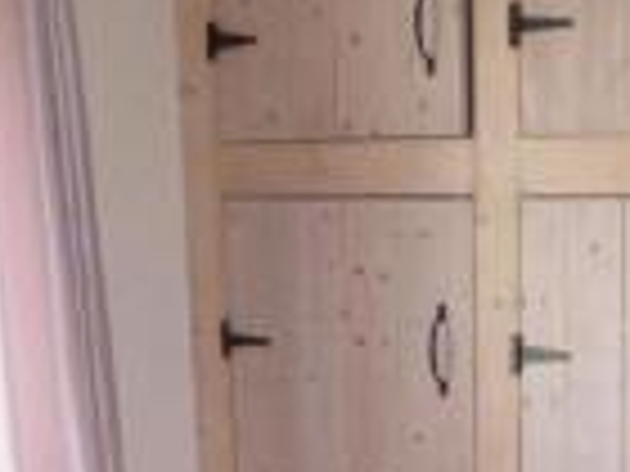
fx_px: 1820
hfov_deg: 19.1
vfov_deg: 13.4
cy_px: 825
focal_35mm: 100
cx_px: 632
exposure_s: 1/60
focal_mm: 4.3
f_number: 3.3
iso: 800
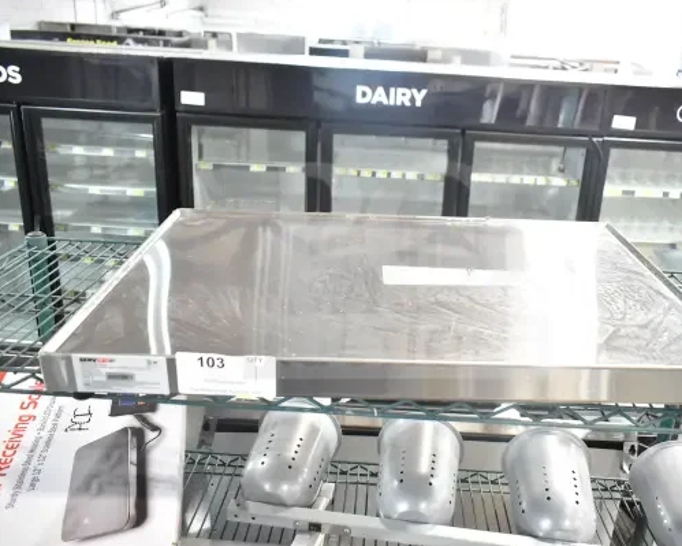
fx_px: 626
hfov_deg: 56.9
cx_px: 396
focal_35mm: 31
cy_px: 270
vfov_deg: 47.1
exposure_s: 1/80
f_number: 4.5
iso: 1600
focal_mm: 18
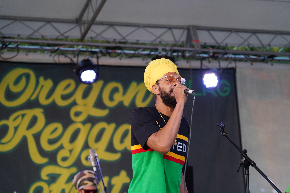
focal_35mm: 105
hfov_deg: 19.5
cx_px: 145
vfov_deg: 13.0
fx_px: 846
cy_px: 96
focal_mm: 105
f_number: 4
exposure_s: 1/160
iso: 800
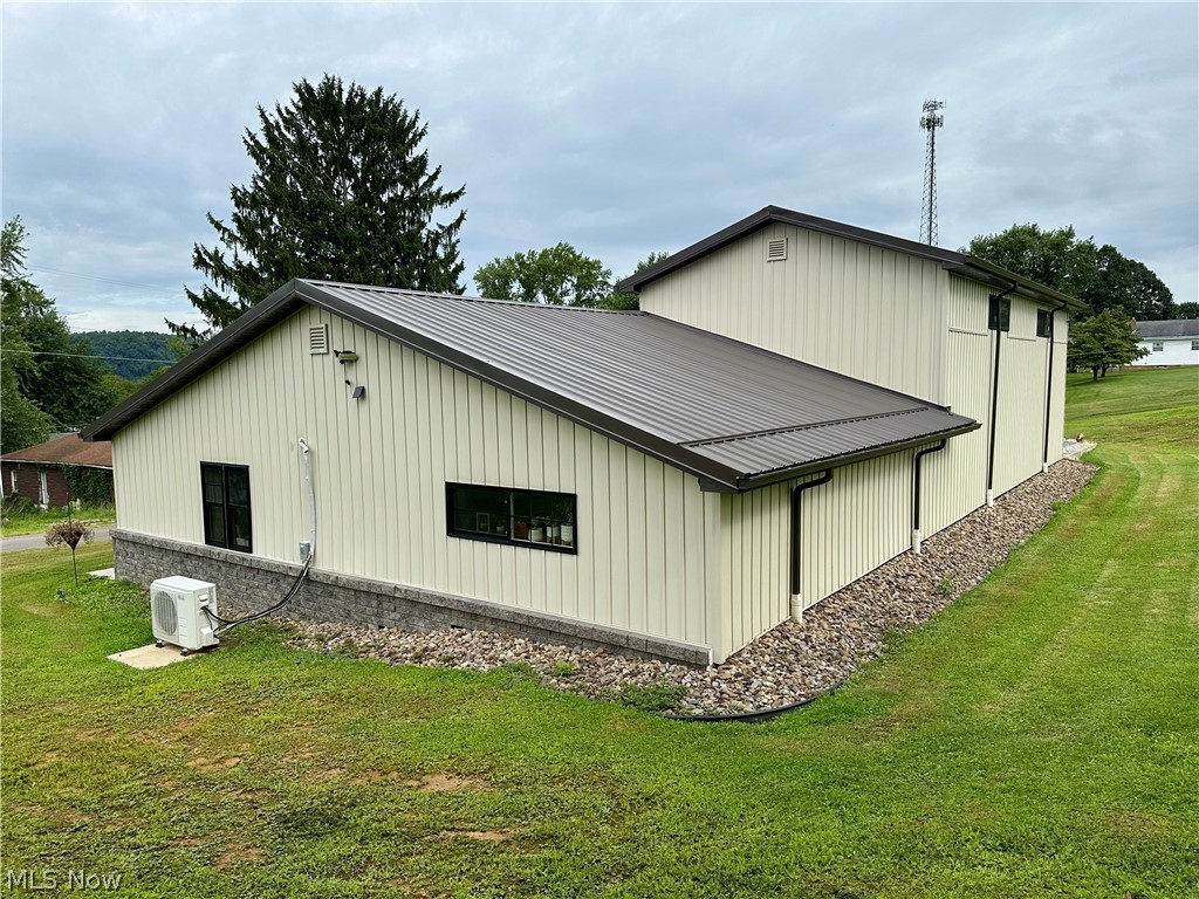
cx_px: 600
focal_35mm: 24
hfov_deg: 71.6
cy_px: 450
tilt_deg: -4.7
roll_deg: +0.6
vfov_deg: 56.8
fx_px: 831
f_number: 1.78
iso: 80
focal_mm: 6.86
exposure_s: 1/3472
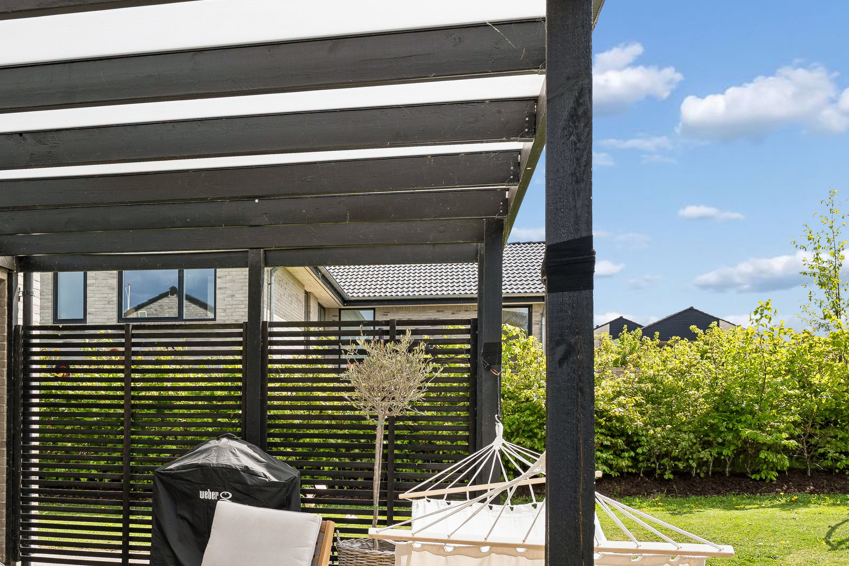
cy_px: 428
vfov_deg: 35.2
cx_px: 215
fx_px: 869
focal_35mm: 37
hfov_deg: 50.0
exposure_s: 1/250
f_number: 8
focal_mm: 21.5
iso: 200
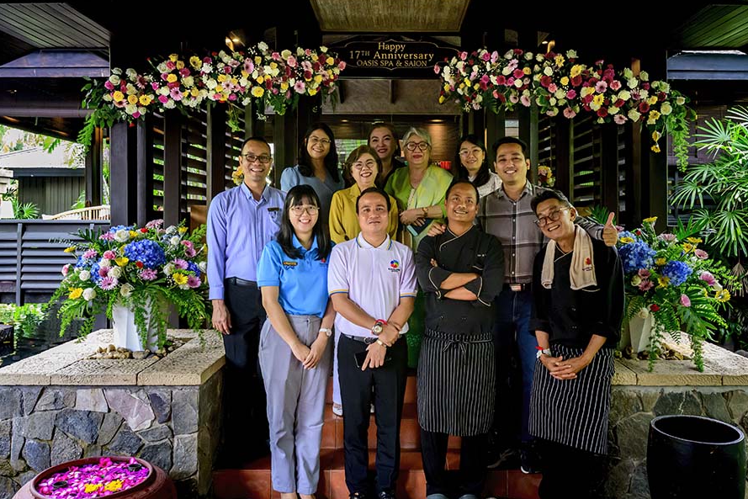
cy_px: 251
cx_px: 387
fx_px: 561
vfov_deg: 47.9
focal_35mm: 27
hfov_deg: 67.4
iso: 8000
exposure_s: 1/200
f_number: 5.6
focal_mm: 25
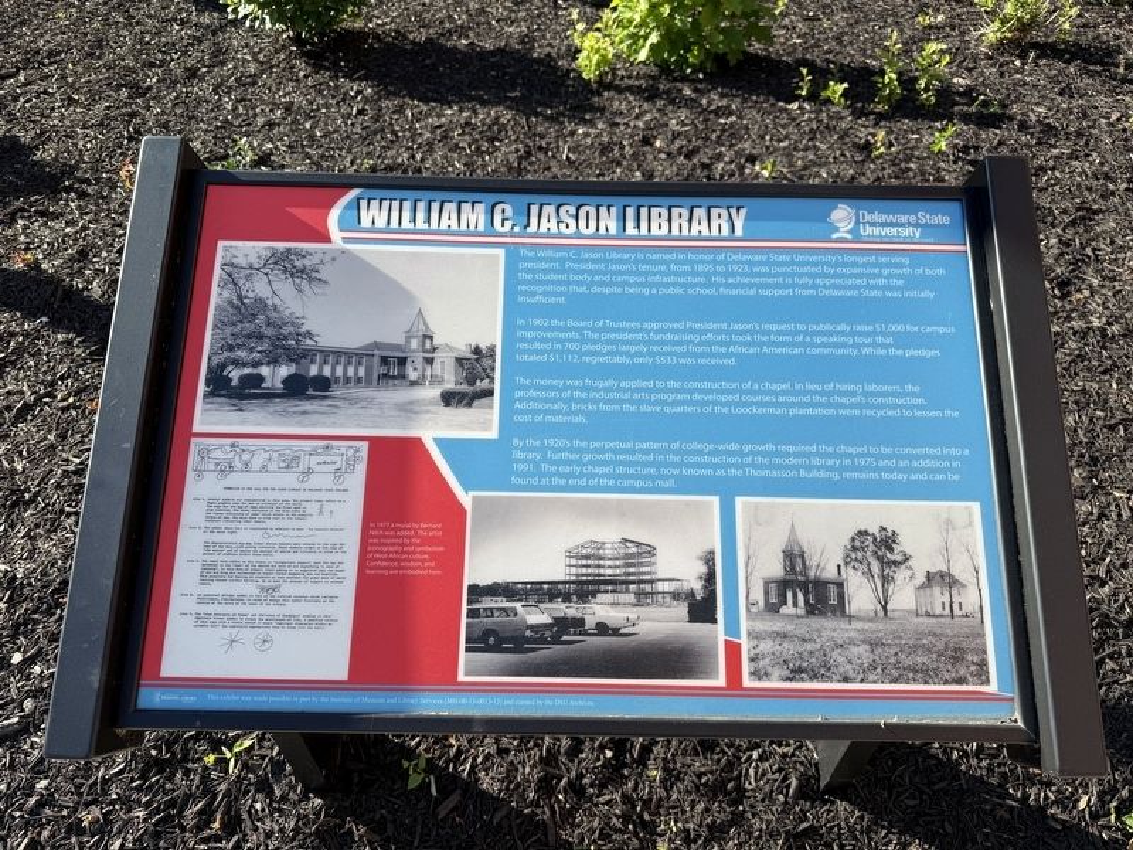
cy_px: 425
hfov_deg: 71.6
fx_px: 786
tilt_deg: -45.4
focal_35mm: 24
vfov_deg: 56.8
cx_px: 566
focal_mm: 6.76
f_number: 1.78
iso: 80
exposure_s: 1/1230
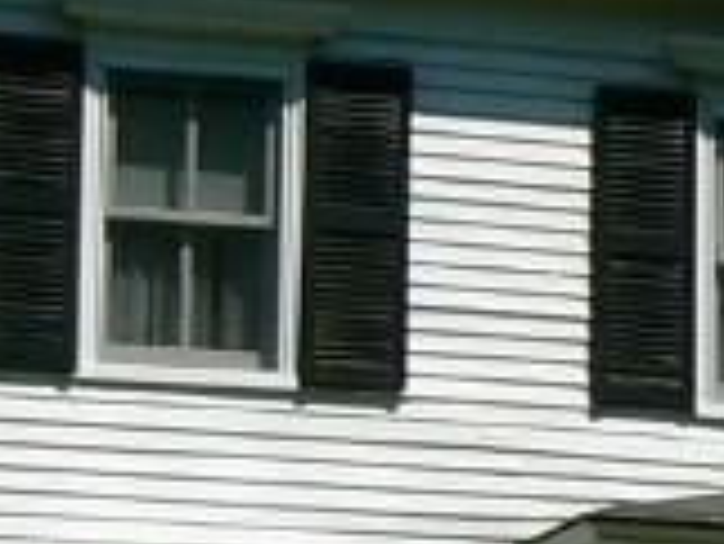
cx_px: 890
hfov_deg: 8.5
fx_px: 4793
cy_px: 674
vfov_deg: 6.5
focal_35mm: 229
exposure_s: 1/640
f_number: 8
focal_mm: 6
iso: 80
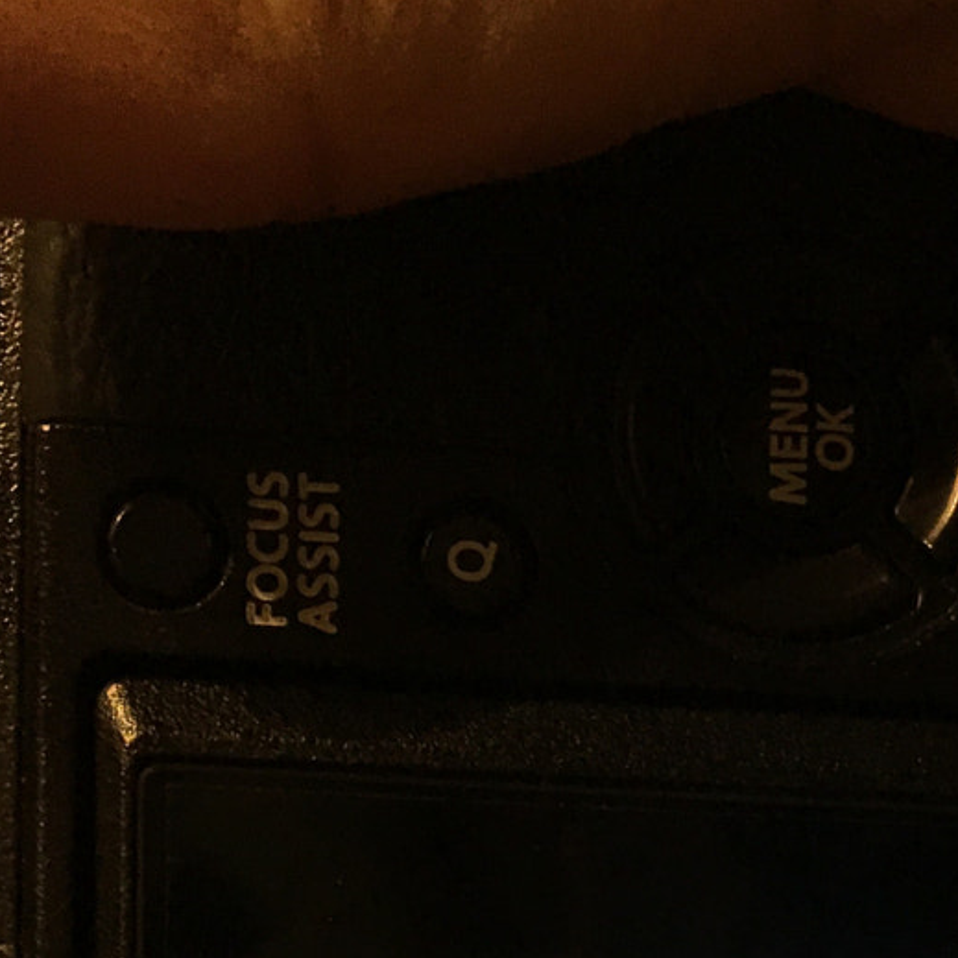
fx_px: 2474
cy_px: 1388
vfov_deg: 19.4
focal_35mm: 79
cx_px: 1012
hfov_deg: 21.0
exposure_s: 1/33
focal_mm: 4.15
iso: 40
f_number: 2.2
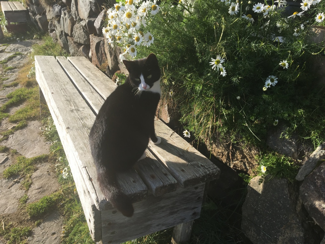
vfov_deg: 48.2
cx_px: 162
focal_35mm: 29
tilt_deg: -29.3
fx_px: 272
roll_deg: +2.6
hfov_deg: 61.7
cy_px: 122
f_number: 2.2
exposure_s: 1/836
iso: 25
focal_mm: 4.15
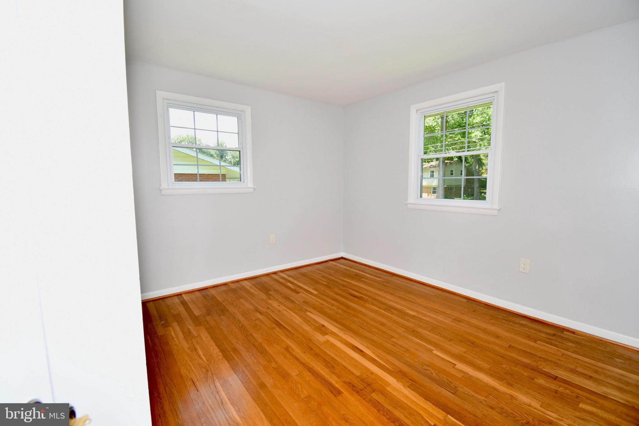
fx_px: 266
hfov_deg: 100.4
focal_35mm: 15
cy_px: 213
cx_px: 320
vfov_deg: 77.3
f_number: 4.5
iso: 200
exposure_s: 1/60
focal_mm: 10
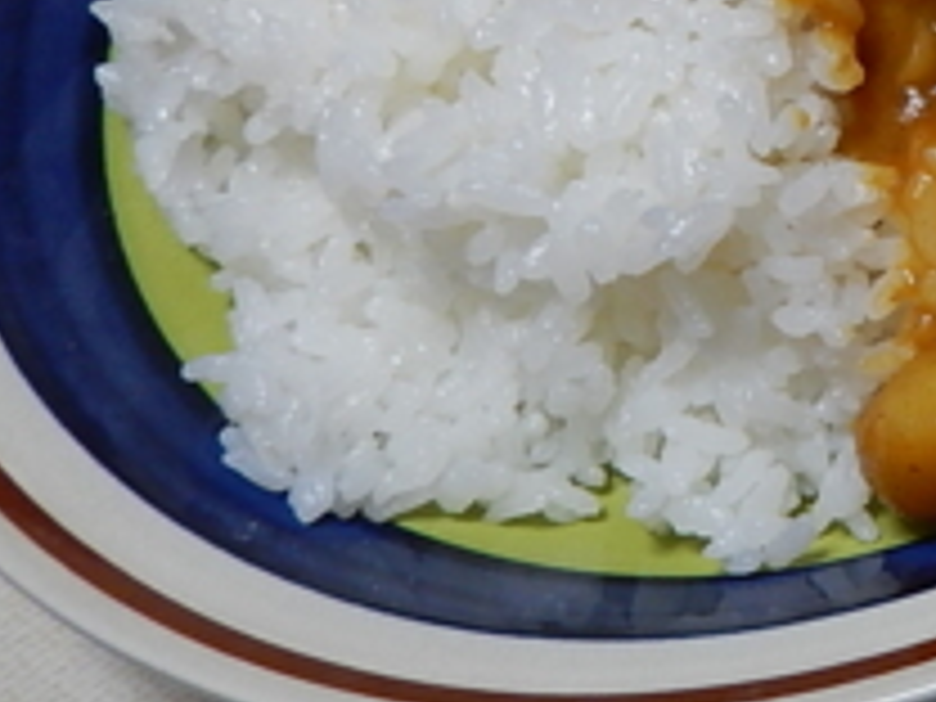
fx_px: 1947
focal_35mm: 72
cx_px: 1278
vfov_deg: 19.8
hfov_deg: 23.3
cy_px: -18
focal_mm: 4.5
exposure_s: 1/30
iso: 220
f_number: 3.4
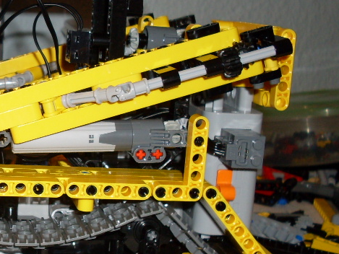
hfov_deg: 22.5
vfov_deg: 17.8
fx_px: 813
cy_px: 160
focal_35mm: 83
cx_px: -17
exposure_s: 1/45
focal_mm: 6.3
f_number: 2.8
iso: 100
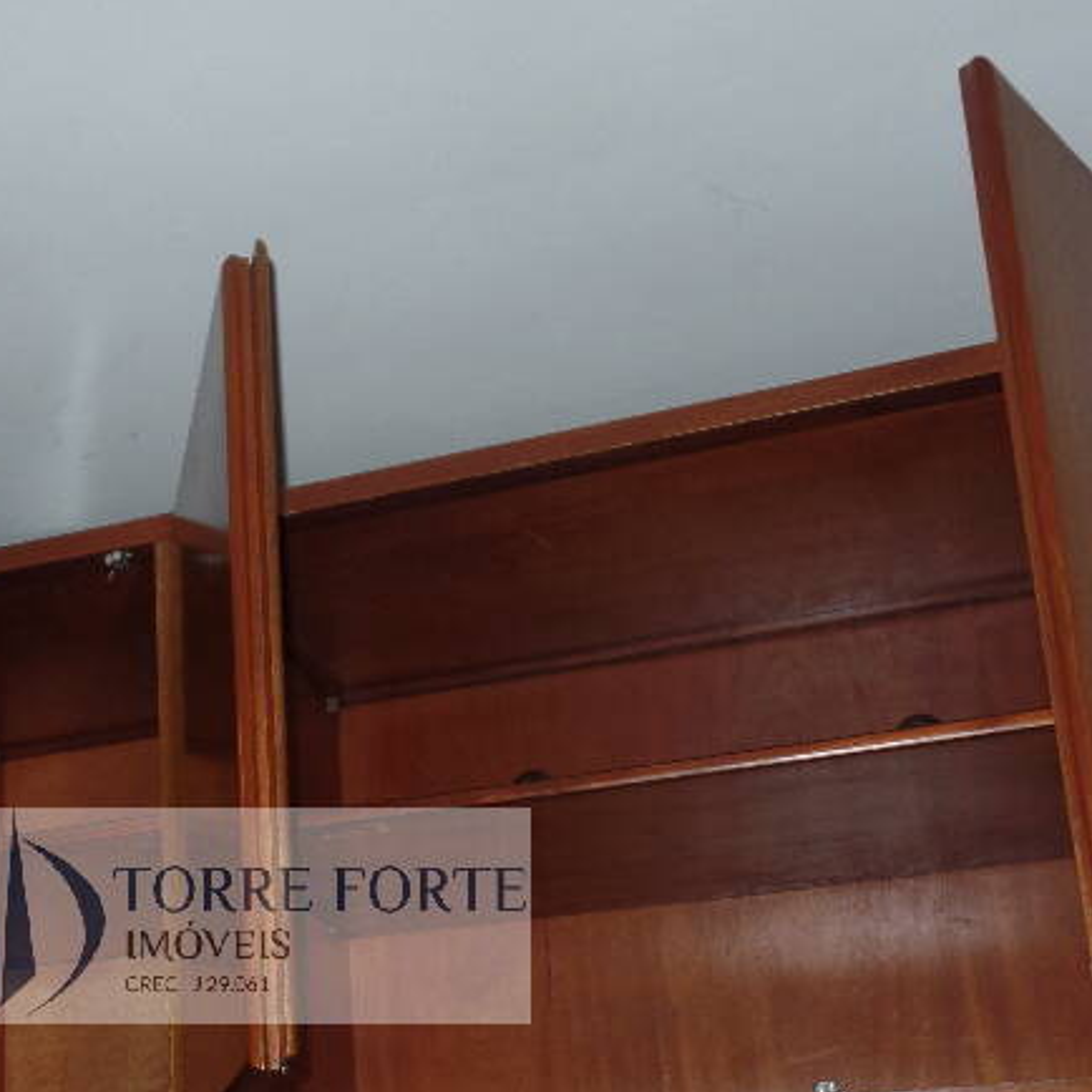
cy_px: 916
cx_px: 209
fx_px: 1713
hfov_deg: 34.2
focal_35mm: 48
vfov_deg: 34.0
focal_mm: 4.1
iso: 100
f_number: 2.8
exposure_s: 1/30
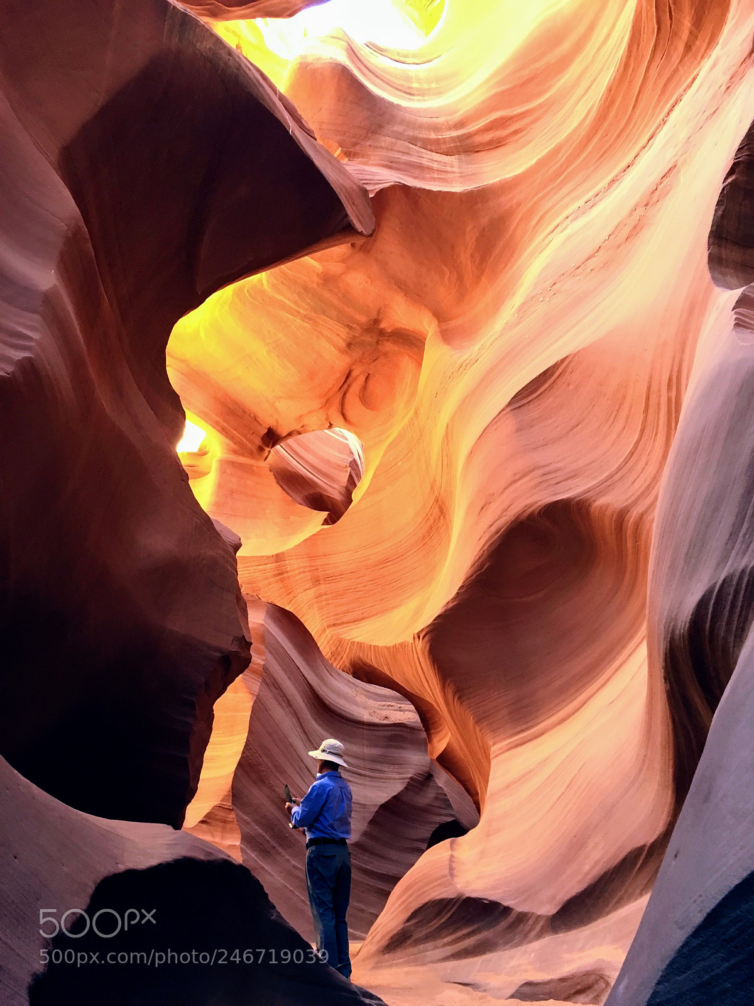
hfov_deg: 48.2
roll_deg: +2.2
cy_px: 503
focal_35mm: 29
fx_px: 842
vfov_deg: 61.7
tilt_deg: +26.6
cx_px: 377
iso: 100
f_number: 2.2
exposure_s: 1/30
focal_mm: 4.15
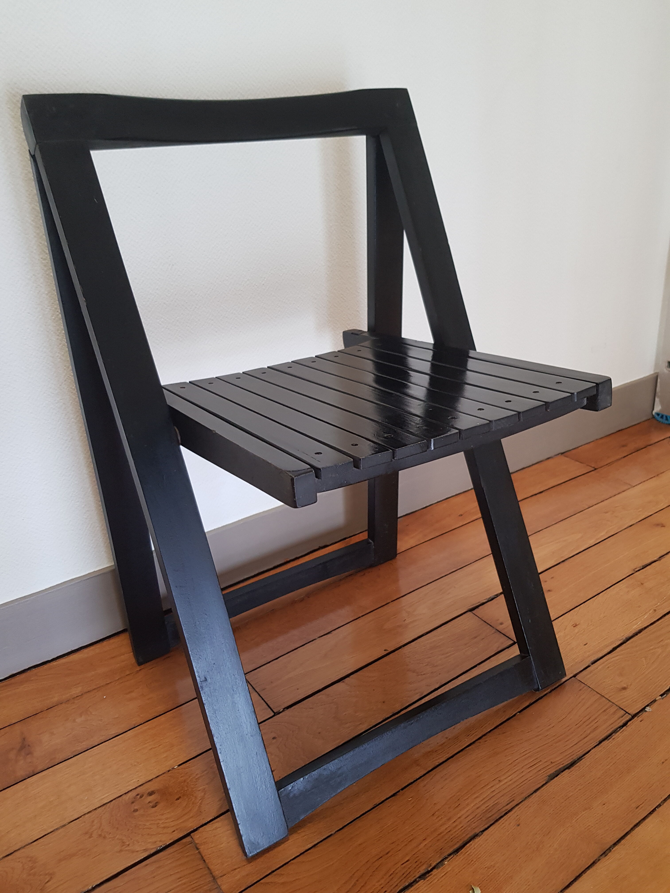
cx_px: 335
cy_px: 446
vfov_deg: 67.3
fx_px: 671
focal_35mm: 26
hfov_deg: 53.1
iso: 160
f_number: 1.7
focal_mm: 4.2
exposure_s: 1/33
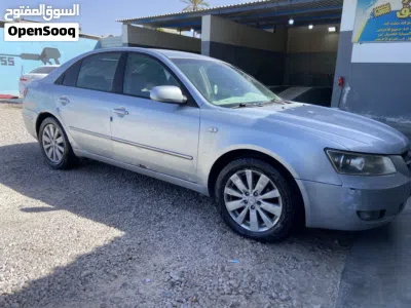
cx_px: 206
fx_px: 309
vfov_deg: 53.1
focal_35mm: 26
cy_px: 154
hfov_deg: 67.3
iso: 32
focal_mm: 4.25
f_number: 1.8
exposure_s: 1/1232
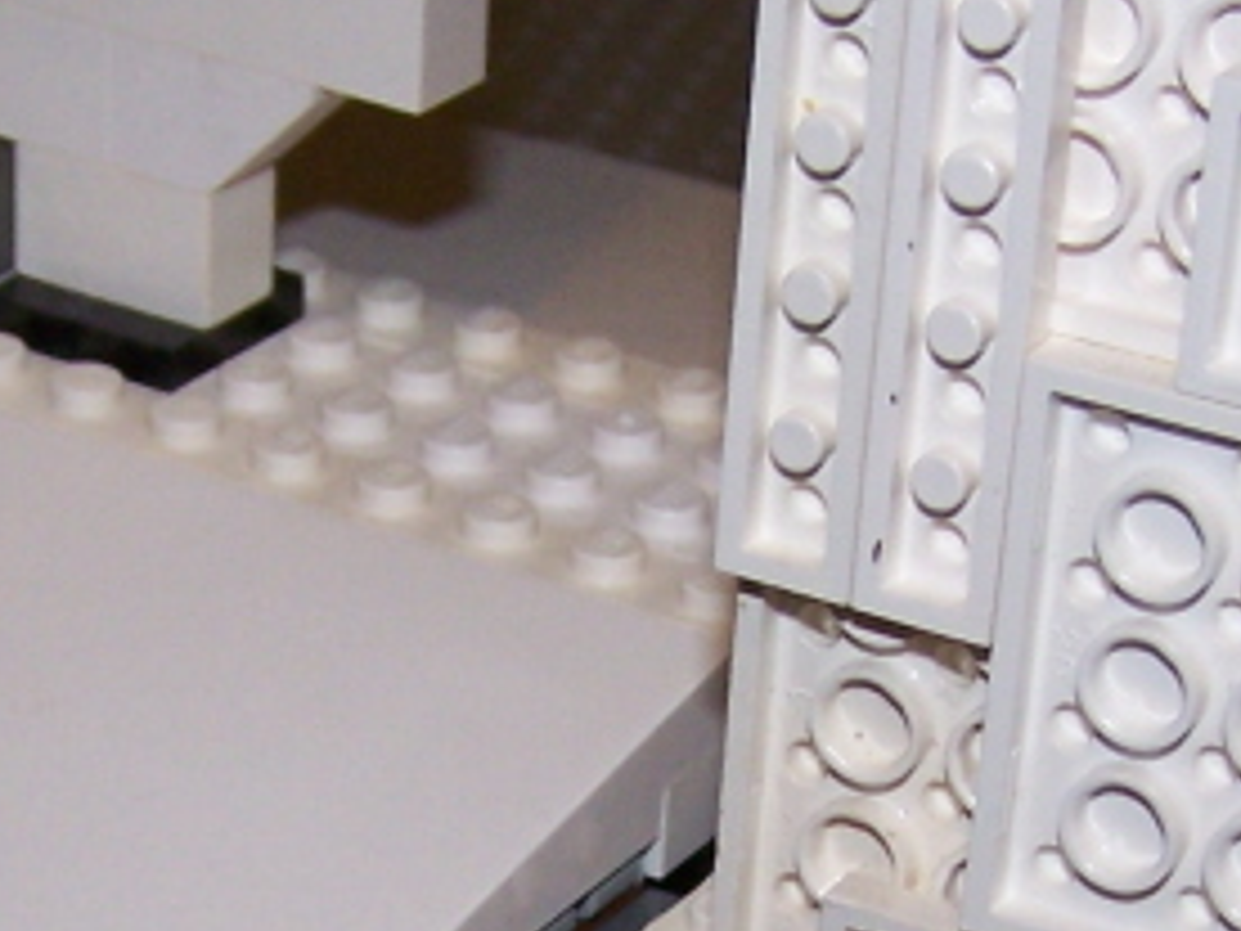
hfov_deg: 22.3
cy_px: 1012
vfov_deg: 16.3
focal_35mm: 88
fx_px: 3155
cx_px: 603
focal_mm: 6.3
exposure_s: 1/60
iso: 140
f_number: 2.8
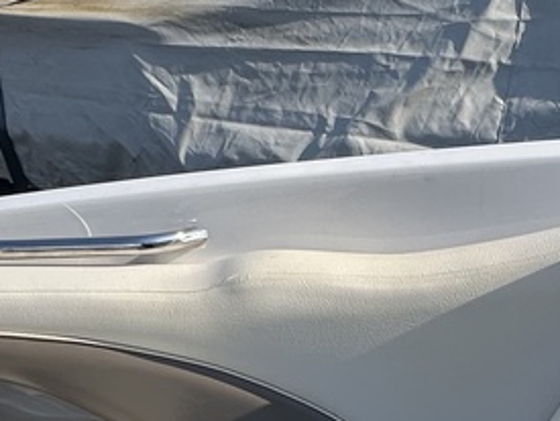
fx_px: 988
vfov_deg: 22.7
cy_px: 462
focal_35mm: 61
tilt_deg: -31.9
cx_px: 255
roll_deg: +0.9
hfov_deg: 31.6
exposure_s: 1/2747
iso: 50
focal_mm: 2.22
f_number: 2.2
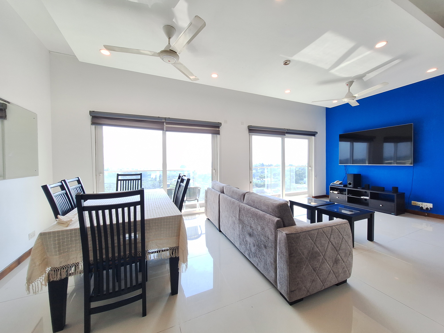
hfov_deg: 106.2
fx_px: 167
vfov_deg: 89.9
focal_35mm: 13
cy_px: 166
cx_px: 222
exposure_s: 1/132
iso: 40
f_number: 2.2
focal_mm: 1.74
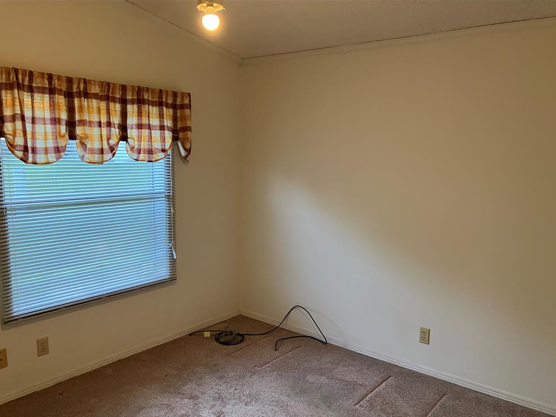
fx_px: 466
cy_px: 215
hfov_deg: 61.7
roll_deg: -0.5
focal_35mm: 29
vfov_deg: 48.2
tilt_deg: -9.9
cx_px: 274
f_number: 1.8
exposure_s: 1/60
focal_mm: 3.99
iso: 50
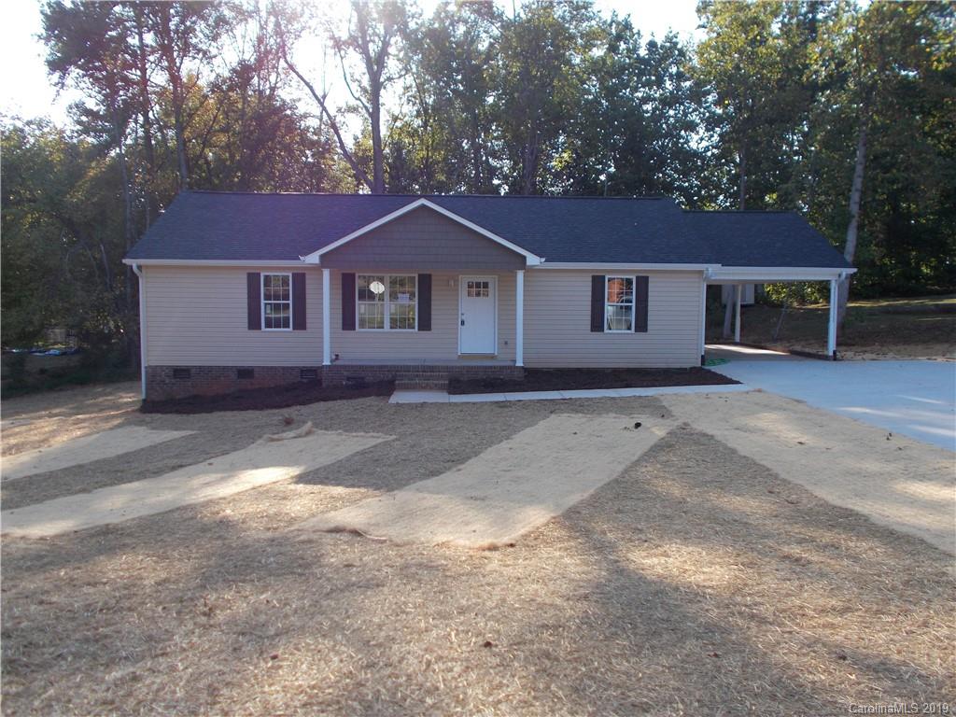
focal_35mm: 30
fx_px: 829
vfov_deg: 46.8
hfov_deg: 60.0
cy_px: 358
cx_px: 478
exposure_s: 1/250
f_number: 3.4
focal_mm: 5.3
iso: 80
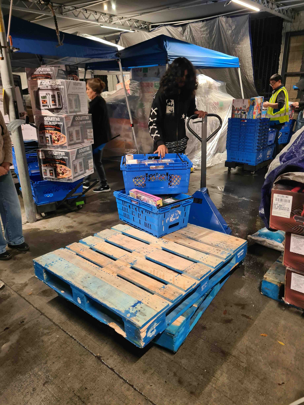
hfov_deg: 53.1
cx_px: 152
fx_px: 304
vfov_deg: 67.3
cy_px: 202
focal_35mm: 26
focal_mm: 5.4
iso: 250
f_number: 1.8
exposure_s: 1/50
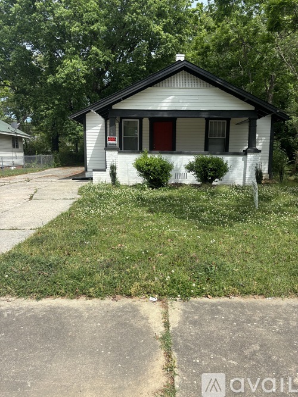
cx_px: 149
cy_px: 198
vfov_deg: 67.3
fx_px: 299
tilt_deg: -8.0
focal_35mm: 26
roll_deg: -0.5
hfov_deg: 53.0
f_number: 1.6
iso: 50
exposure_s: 1/2193
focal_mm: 5.96
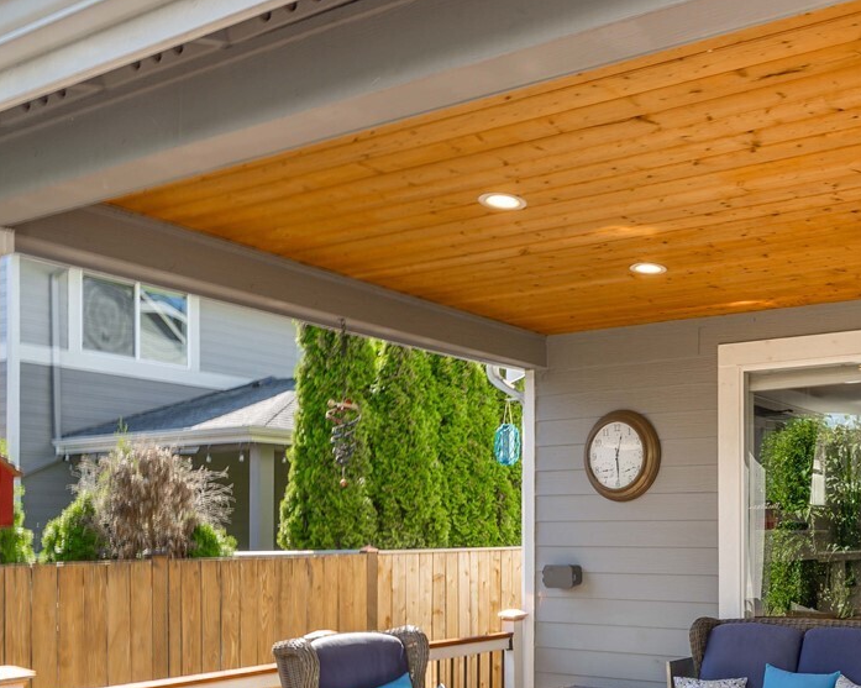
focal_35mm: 32
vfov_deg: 44.0
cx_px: 806
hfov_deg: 48.5
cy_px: 529
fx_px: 815
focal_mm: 14
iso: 100
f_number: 7.1
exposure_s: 1/30
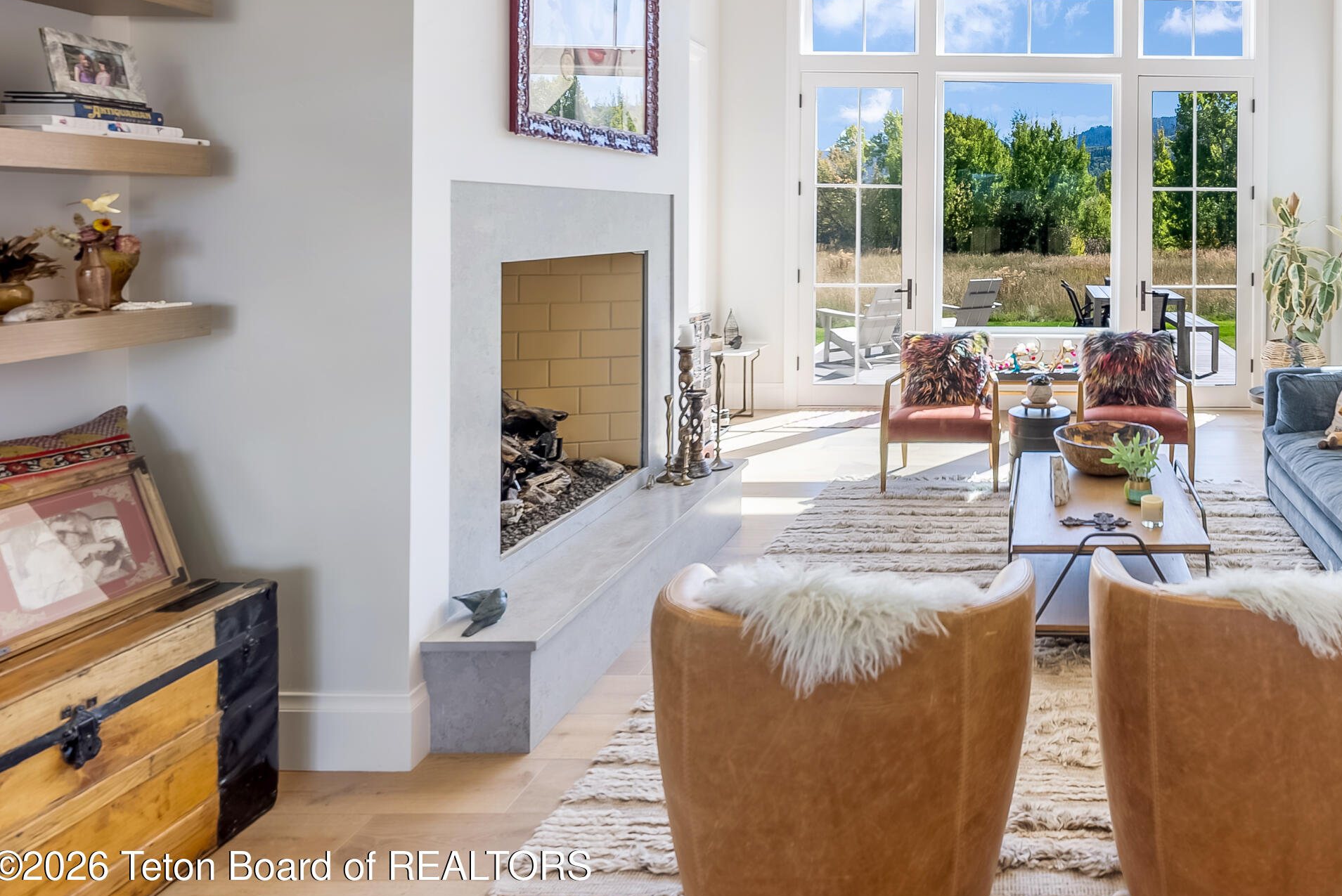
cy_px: 226
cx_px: 1043
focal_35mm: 22
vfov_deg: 54.7
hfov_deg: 71.8
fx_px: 821
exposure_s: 1/2
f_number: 5.6
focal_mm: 14
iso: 100
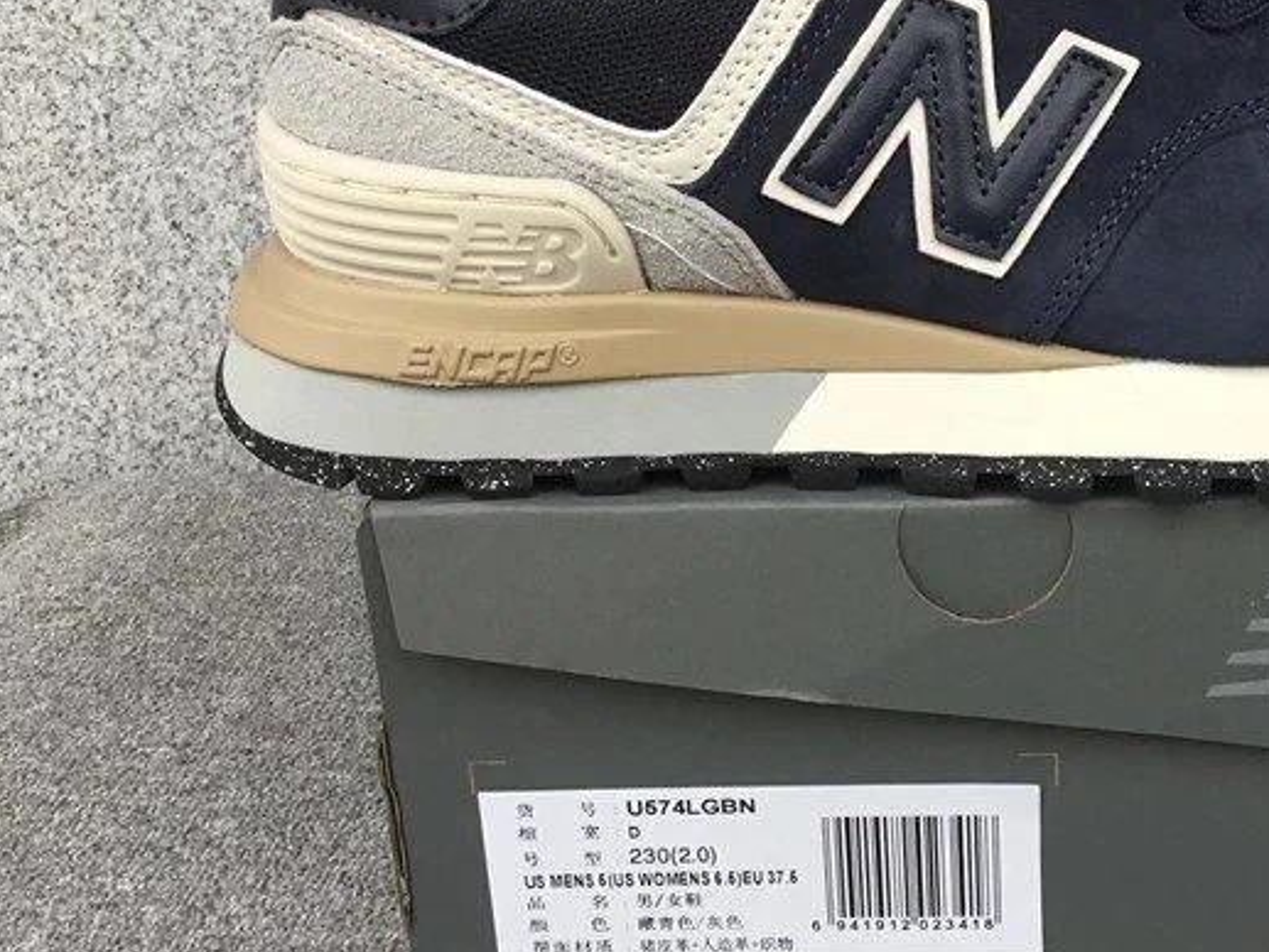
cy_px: 377
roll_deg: +1.2
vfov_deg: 27.0
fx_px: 1980
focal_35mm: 54
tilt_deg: -19.8
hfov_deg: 34.7
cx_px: 972
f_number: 2.4
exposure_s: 1/100
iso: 40
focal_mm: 3.3
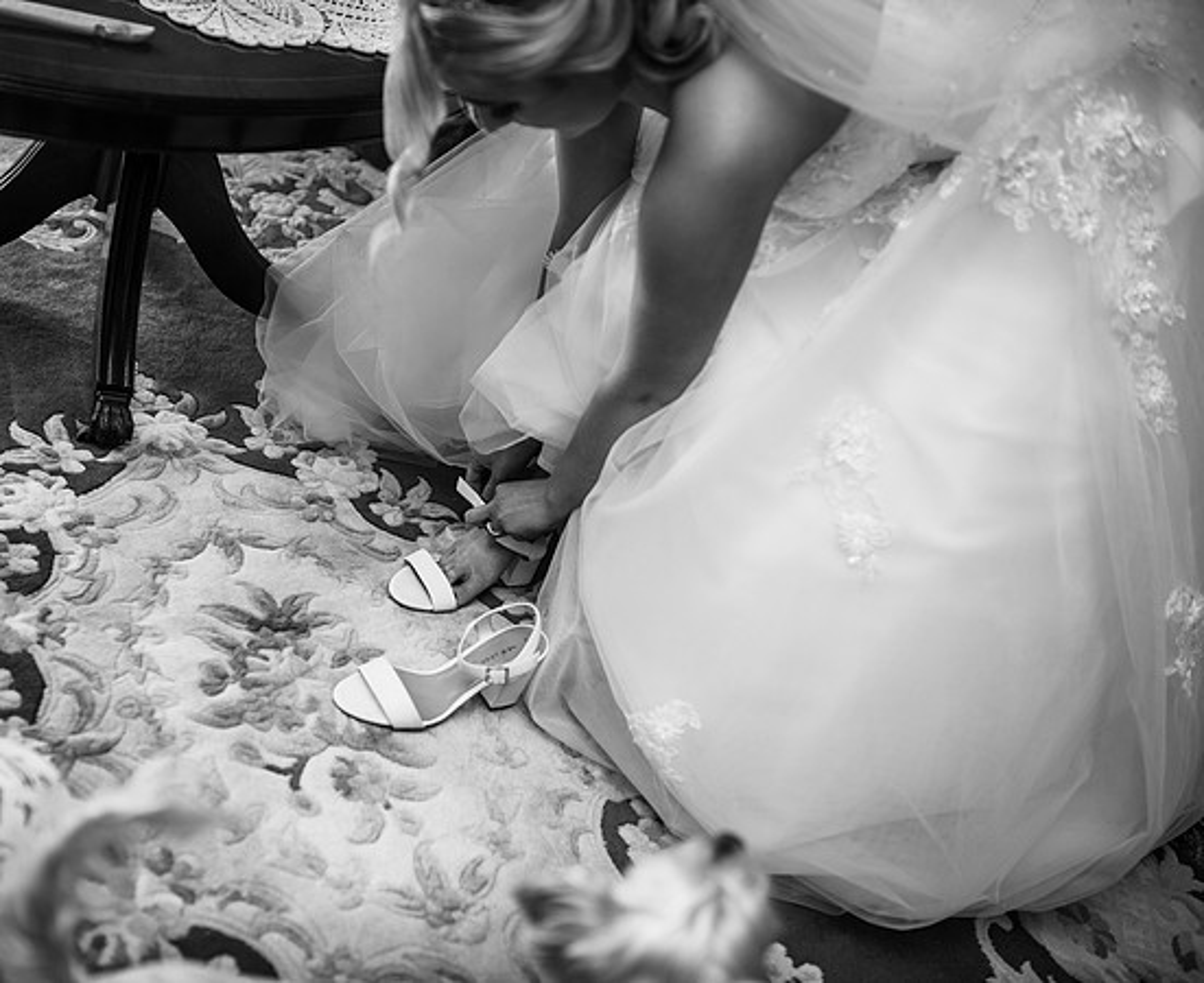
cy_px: 492
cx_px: 465
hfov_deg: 45.2
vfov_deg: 37.8
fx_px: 1435
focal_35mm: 40
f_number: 2
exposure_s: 1/100
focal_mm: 35
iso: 100
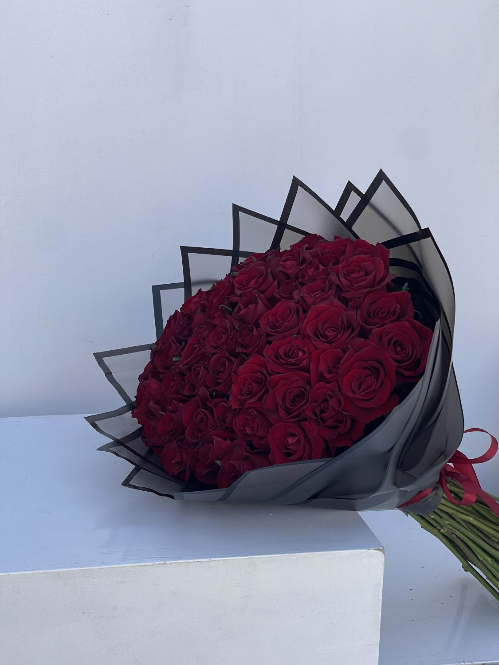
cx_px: 250
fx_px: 1230
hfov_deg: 22.9
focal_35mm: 64
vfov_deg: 30.3
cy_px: 332
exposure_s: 1/518
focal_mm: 7.5
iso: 20
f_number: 2.2
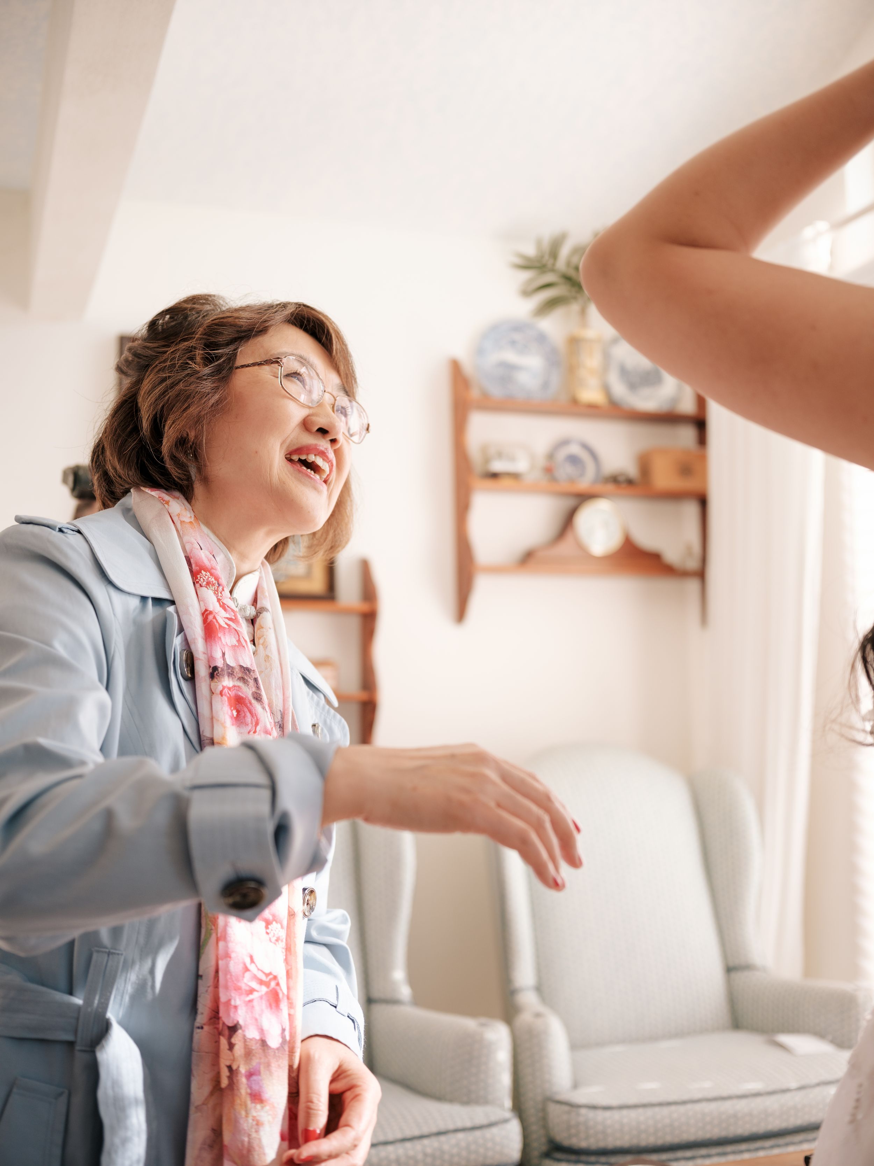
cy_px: 583
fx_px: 1346
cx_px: 437
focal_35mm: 40
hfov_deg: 36.0
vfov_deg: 46.8
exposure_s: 1/320
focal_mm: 50
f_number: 3.5
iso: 500
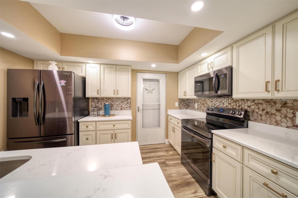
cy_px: 99
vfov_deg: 89.9
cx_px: 149
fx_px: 99
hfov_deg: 112.7
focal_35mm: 12
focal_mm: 12
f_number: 4
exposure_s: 1/40
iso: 250
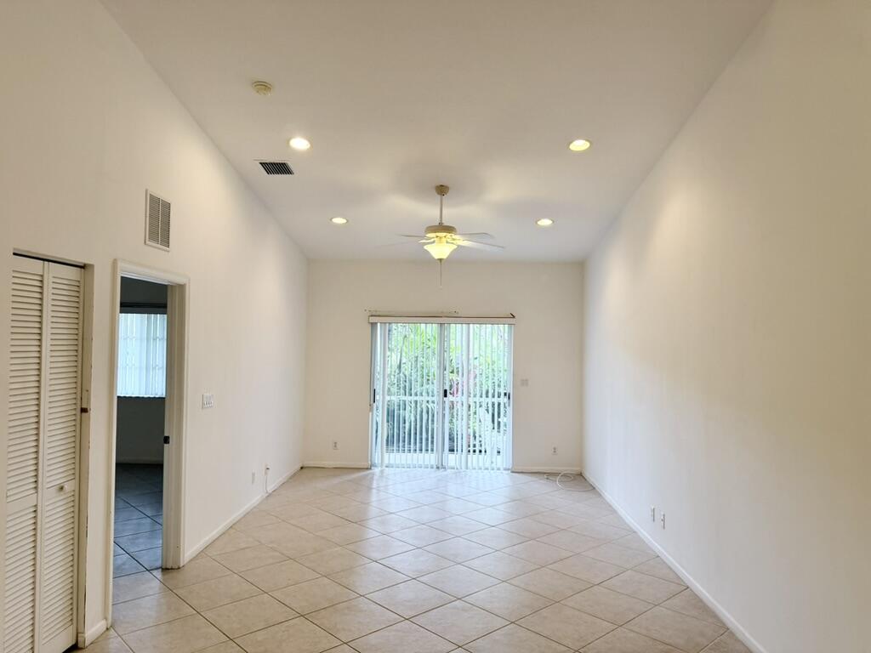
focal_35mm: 24
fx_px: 604
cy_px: 326
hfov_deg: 71.6
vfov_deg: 56.8
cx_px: 436
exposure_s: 1/121
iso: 125
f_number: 1.78
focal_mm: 6.76
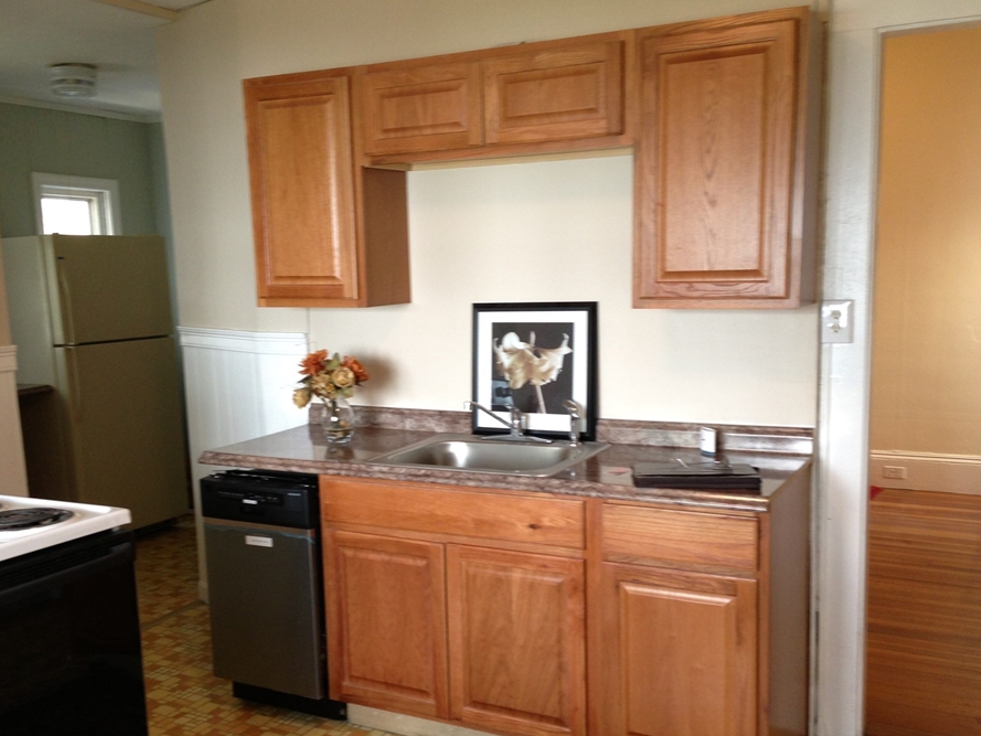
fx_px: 1077
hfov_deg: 48.9
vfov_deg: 37.7
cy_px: 420
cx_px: 444
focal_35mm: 38
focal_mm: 4.13
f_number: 2.4
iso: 80
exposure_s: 1/20
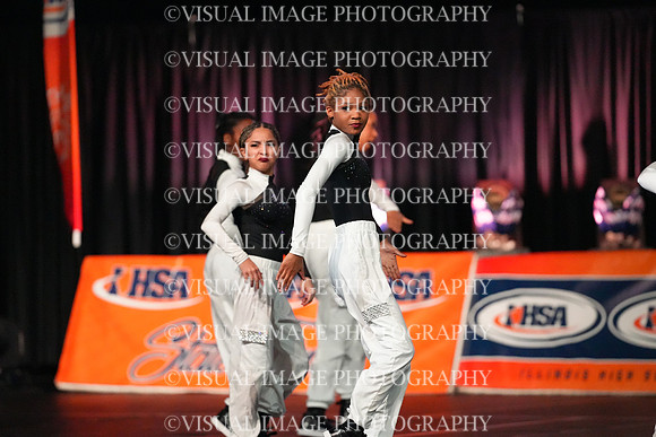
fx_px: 5468
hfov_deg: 6.9
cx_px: 328
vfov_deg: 4.6
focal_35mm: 300
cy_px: 218
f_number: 3.5
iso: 16000
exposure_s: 1/1250
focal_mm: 300
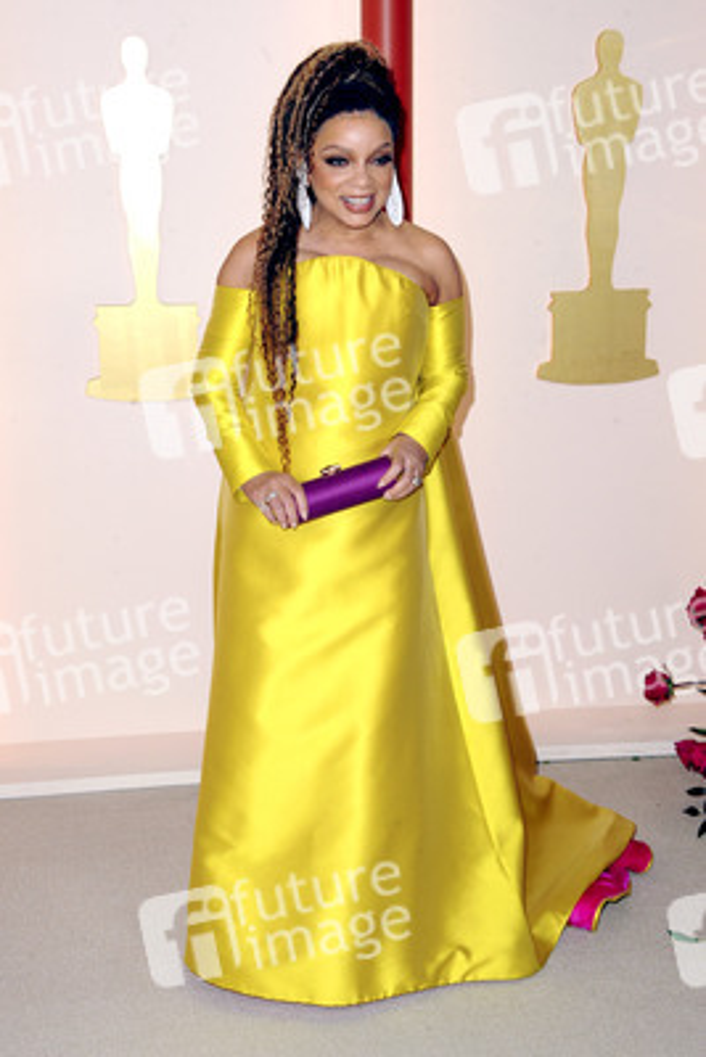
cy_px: 528
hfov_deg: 24.2
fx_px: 1646
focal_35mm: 56
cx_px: 353
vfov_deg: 35.6
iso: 1600
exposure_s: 1/200
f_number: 7.1
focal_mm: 56
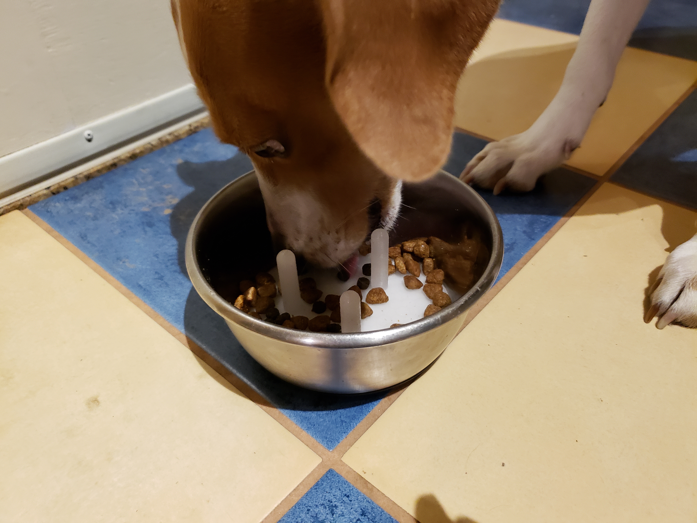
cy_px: 262
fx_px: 524
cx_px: 348
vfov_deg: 53.1
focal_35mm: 26
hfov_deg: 67.3
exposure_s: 1/60
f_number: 1.5
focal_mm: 4.3
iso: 500
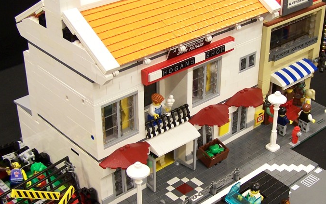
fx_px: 542
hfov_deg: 33.3
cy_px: 115
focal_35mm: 61
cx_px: 207
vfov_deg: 21.3
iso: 80
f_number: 2.8
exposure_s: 1/3
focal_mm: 6.3
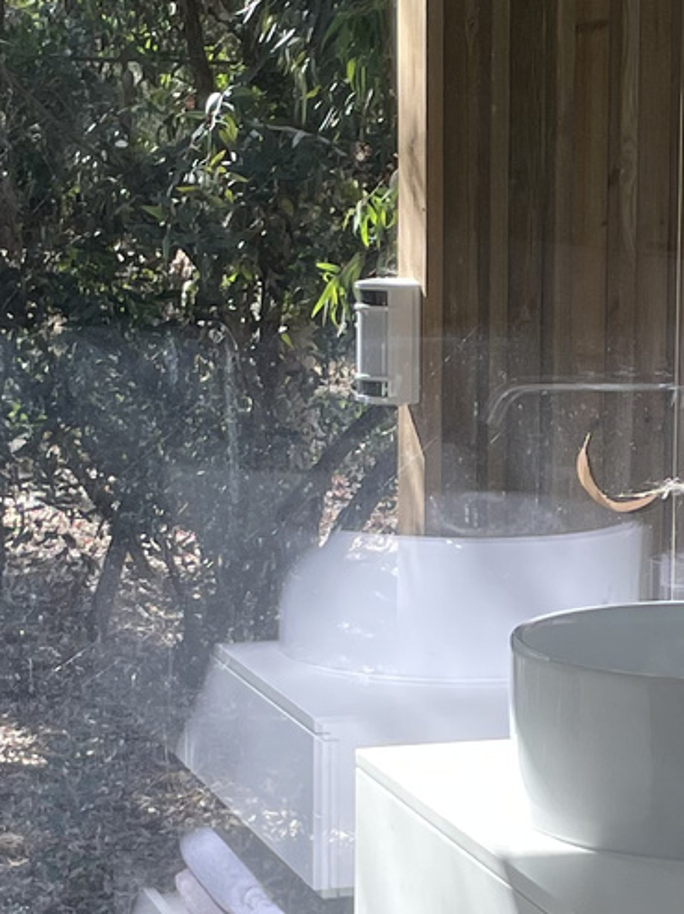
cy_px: 721
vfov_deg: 17.2
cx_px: 573
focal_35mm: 114
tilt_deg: -9.9
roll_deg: -0.4
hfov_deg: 12.9
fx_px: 3007
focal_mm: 4.2
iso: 32
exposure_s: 1/211
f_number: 1.6
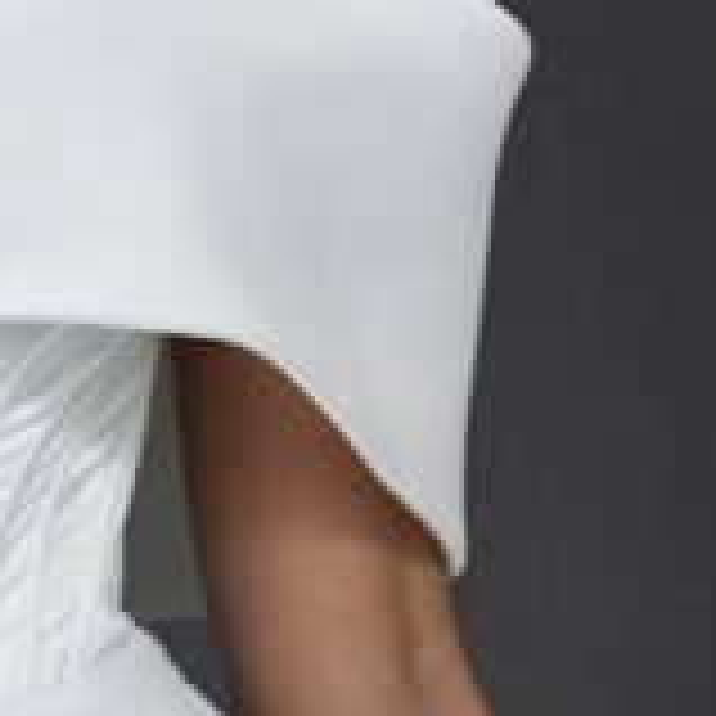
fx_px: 6038
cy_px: 36
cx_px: -153
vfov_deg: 6.8
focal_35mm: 258
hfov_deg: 6.7
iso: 640
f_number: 2.8
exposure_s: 1/160
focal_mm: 42
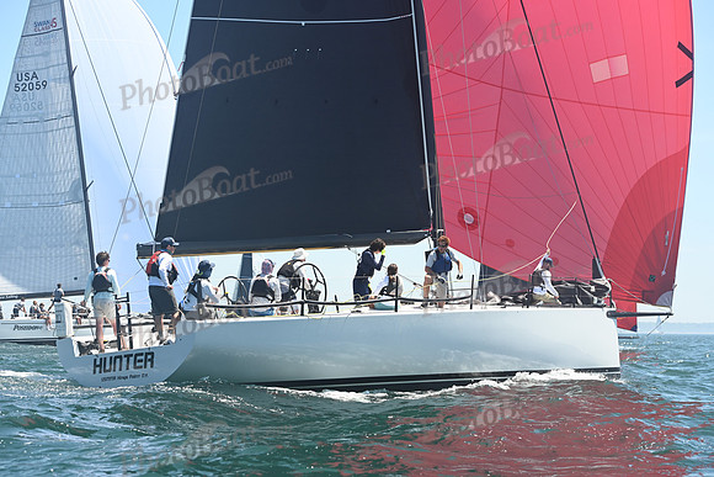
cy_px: 238
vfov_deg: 16.7
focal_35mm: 82
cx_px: 357
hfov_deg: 24.8
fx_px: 1627
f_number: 5.6
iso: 320
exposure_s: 1/1000
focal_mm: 82
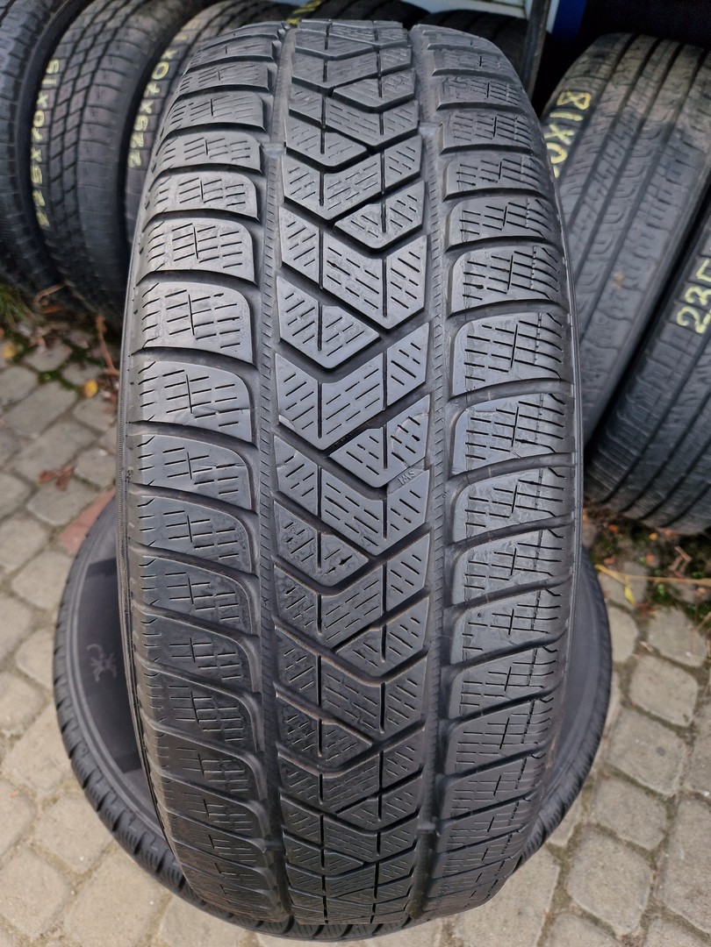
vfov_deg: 73.9
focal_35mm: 23
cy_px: 474
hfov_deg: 58.9
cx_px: 356
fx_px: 630
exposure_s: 1/180
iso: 50
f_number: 1.8
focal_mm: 5.4
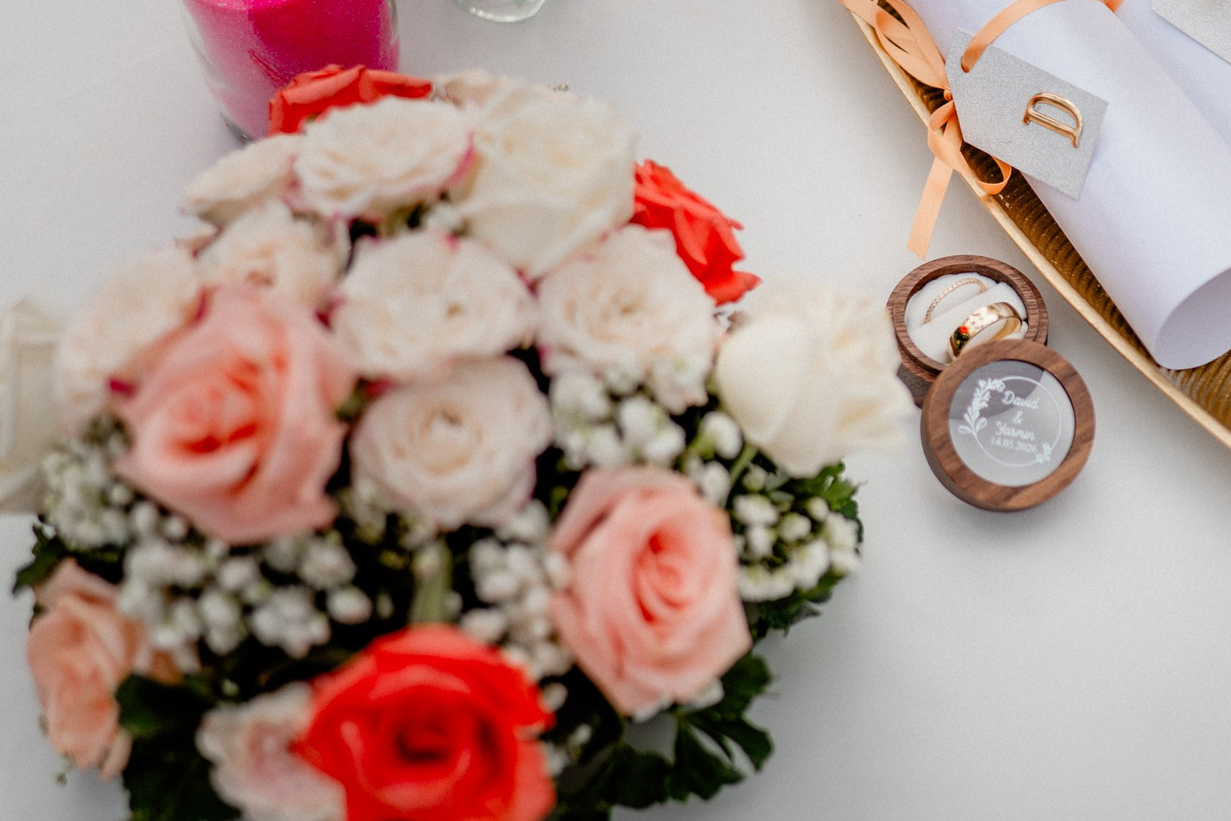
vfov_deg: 14.7
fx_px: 3180
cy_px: 245
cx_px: 891
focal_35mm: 93
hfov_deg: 21.8
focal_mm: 50
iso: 100
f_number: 2.2
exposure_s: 1/400
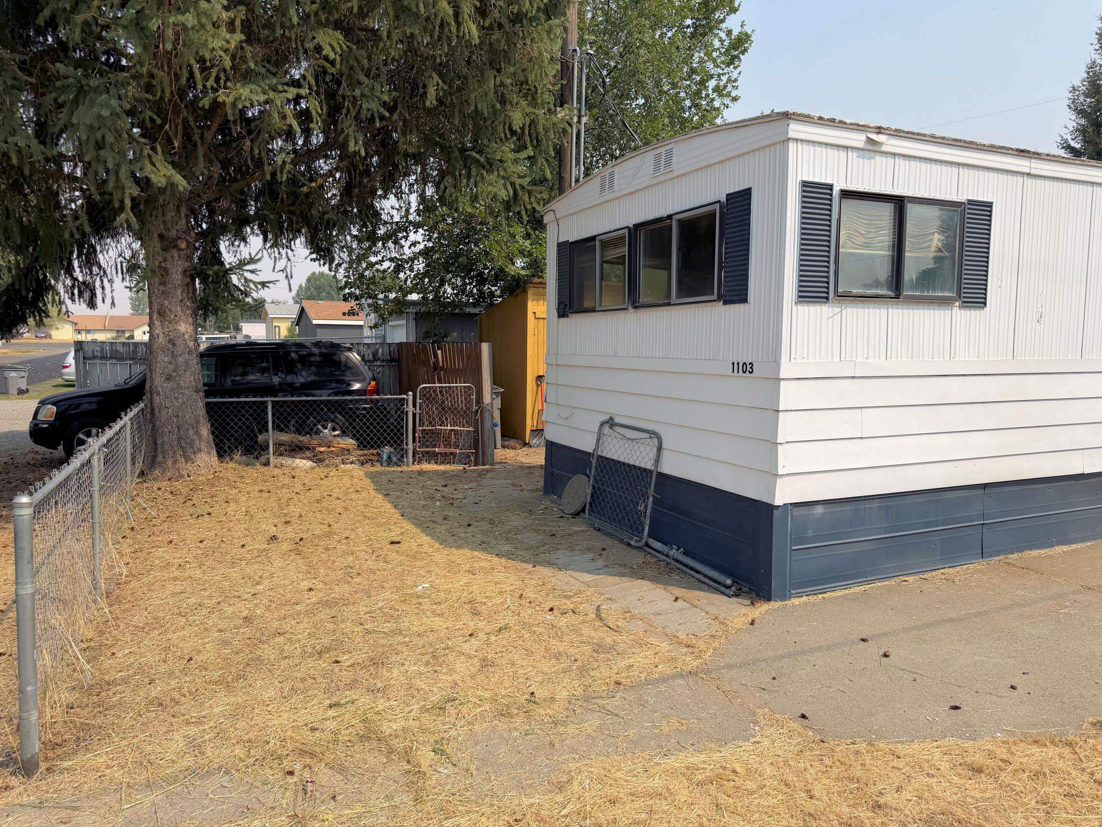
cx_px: 551
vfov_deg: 56.8
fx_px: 764
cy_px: 414
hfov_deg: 71.6
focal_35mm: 24
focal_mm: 6.76
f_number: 1.78
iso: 80
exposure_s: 1/5714
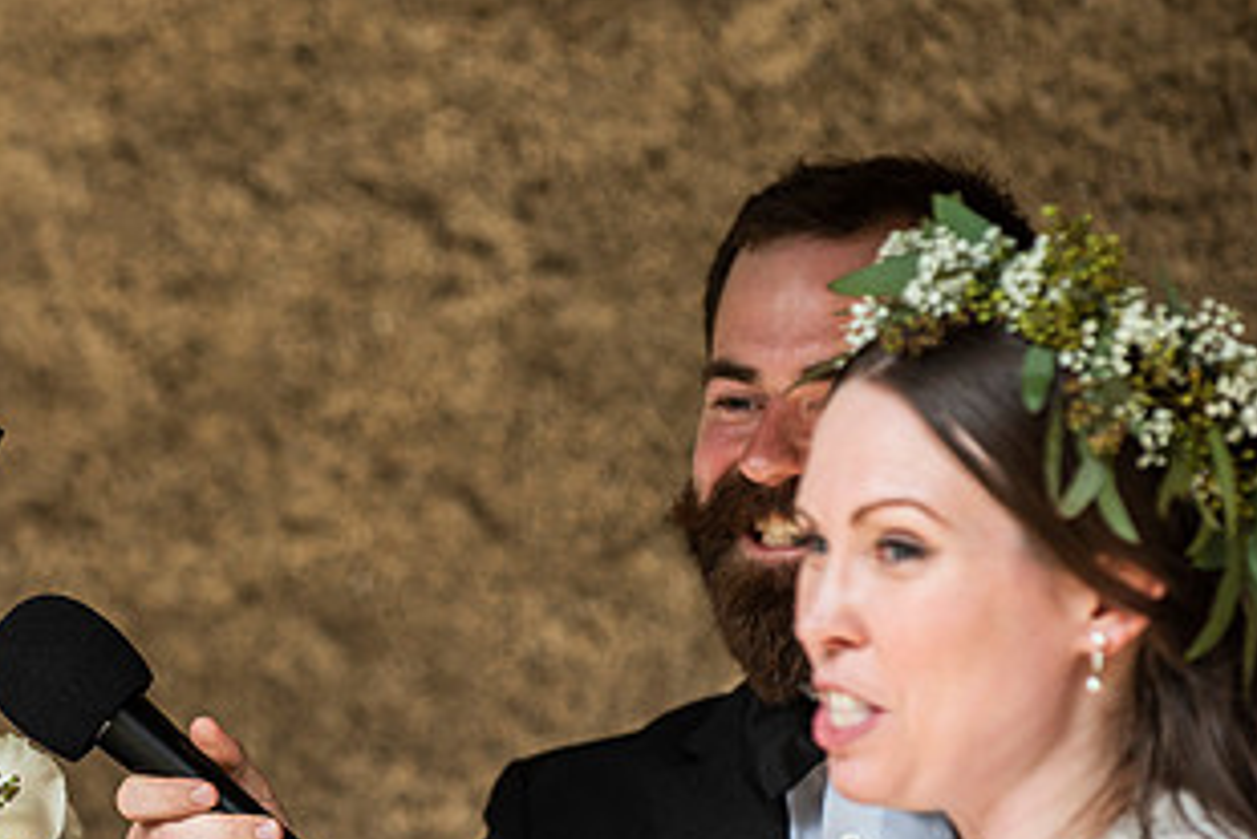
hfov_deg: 6.5
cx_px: 316
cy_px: 448
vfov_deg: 4.3
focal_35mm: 318
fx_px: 11108
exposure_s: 1/640
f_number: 3.5
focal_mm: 170
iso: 400
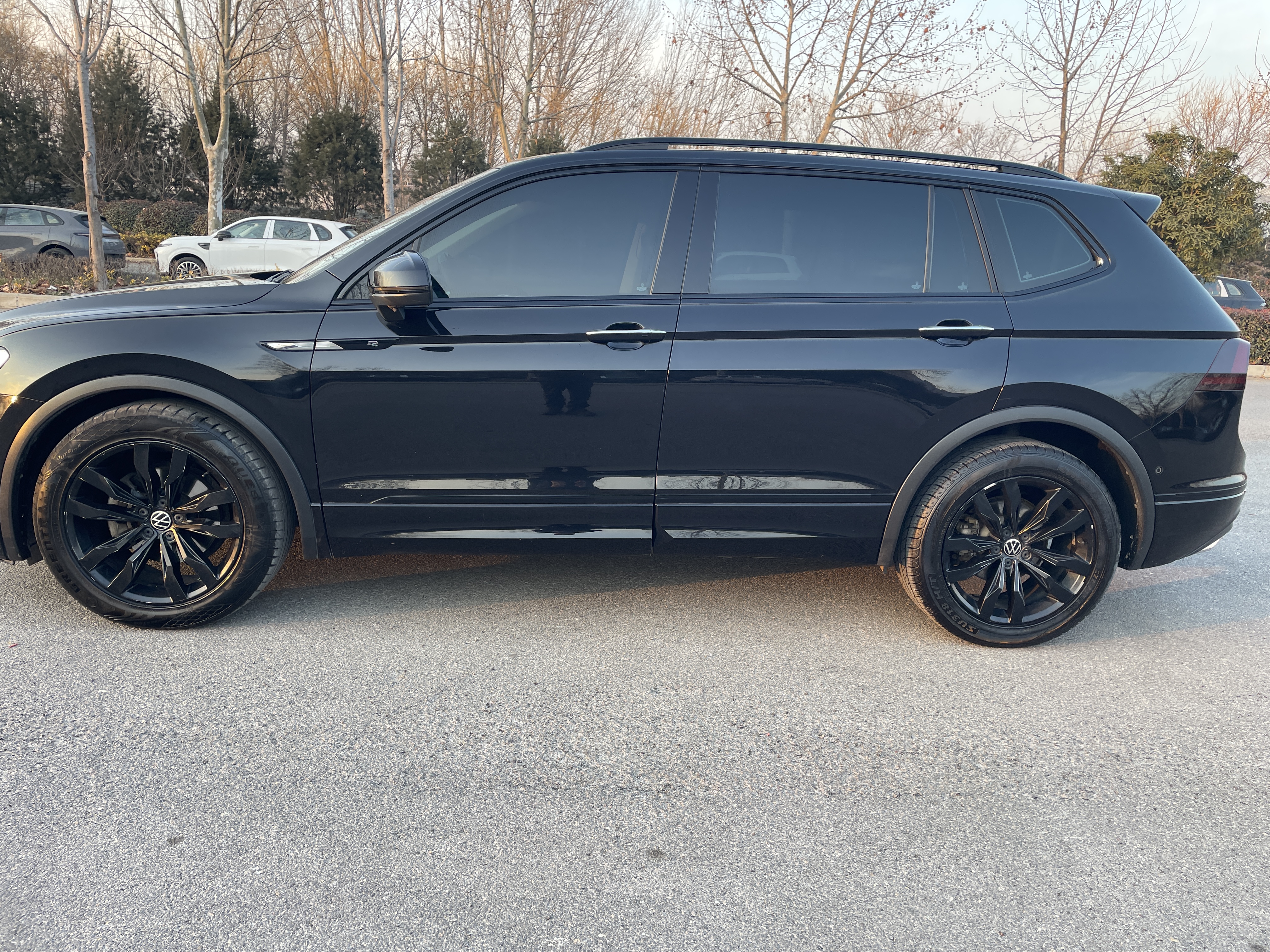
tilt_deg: -11.2
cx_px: 635
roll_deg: -2.8
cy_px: 476
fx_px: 954
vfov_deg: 53.1
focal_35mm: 26
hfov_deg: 67.3
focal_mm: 4.2
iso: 40
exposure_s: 1/121
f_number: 1.6
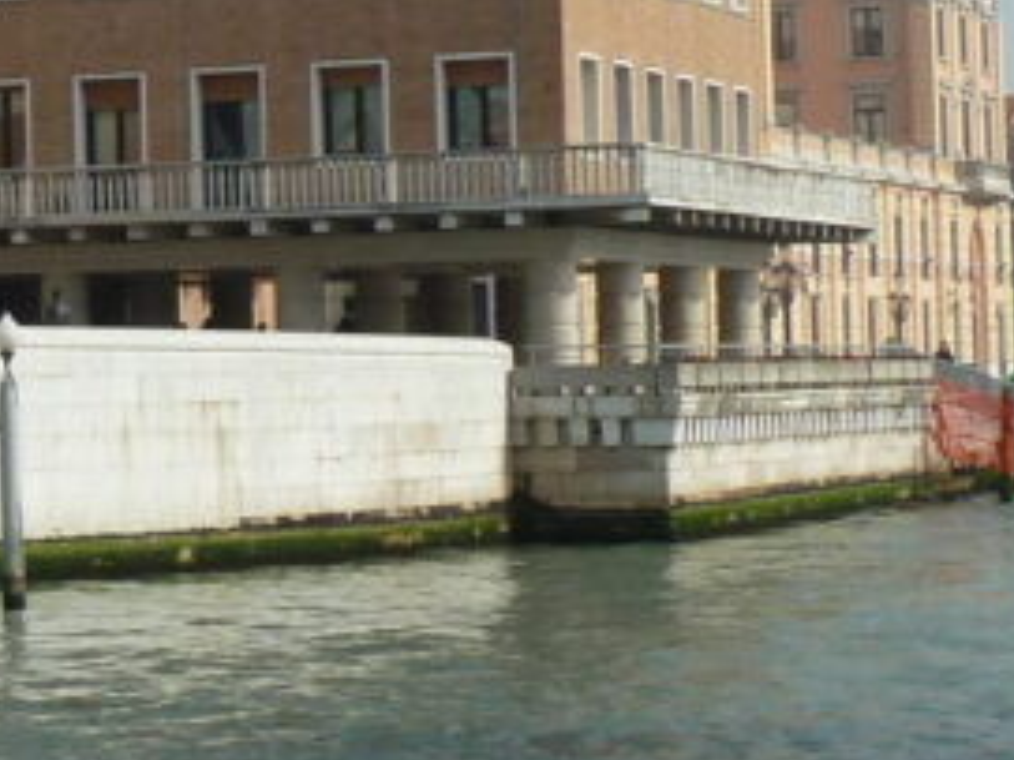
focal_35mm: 140
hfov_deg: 12.9
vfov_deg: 10.6
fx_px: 4099
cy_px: 262
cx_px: -737
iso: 80
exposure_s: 1/400
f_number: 5
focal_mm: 6.1
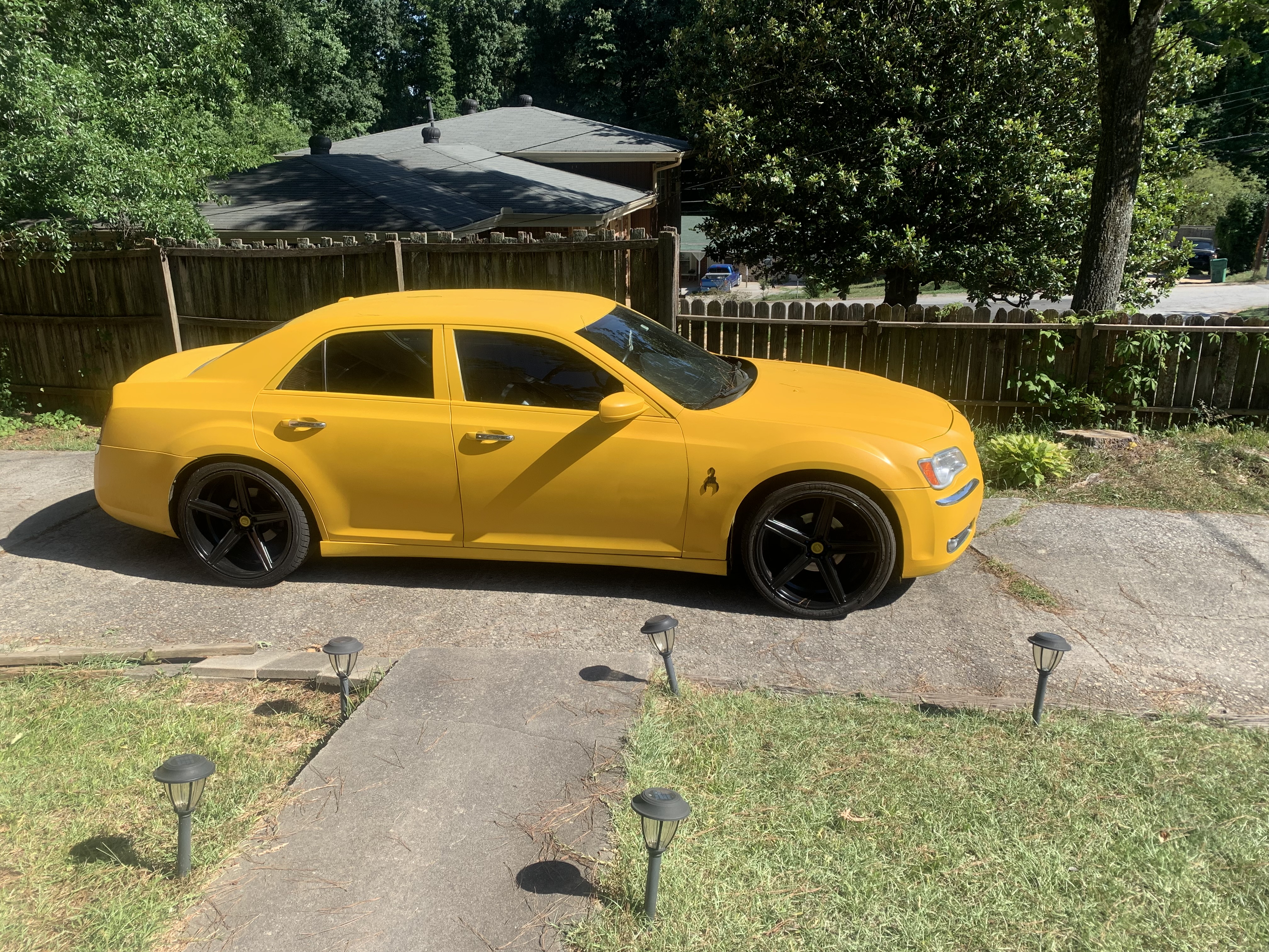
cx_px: 634
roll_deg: +0.5
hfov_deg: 67.3
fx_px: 953
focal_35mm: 26
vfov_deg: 53.1
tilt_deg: -18.6
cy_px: 476
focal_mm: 4.25
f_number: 1.8
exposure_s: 1/1299
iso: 25
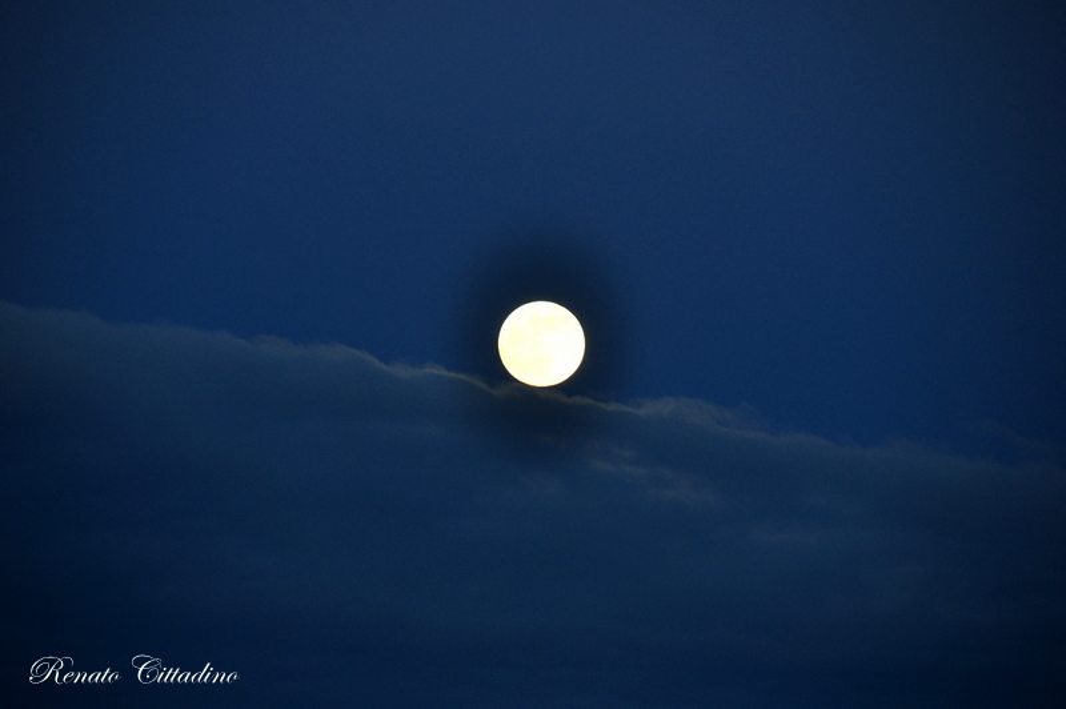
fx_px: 8876
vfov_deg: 4.6
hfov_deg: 6.9
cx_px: 533
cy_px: 354
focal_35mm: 300
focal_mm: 200
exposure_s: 1/50
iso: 400
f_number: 5.6
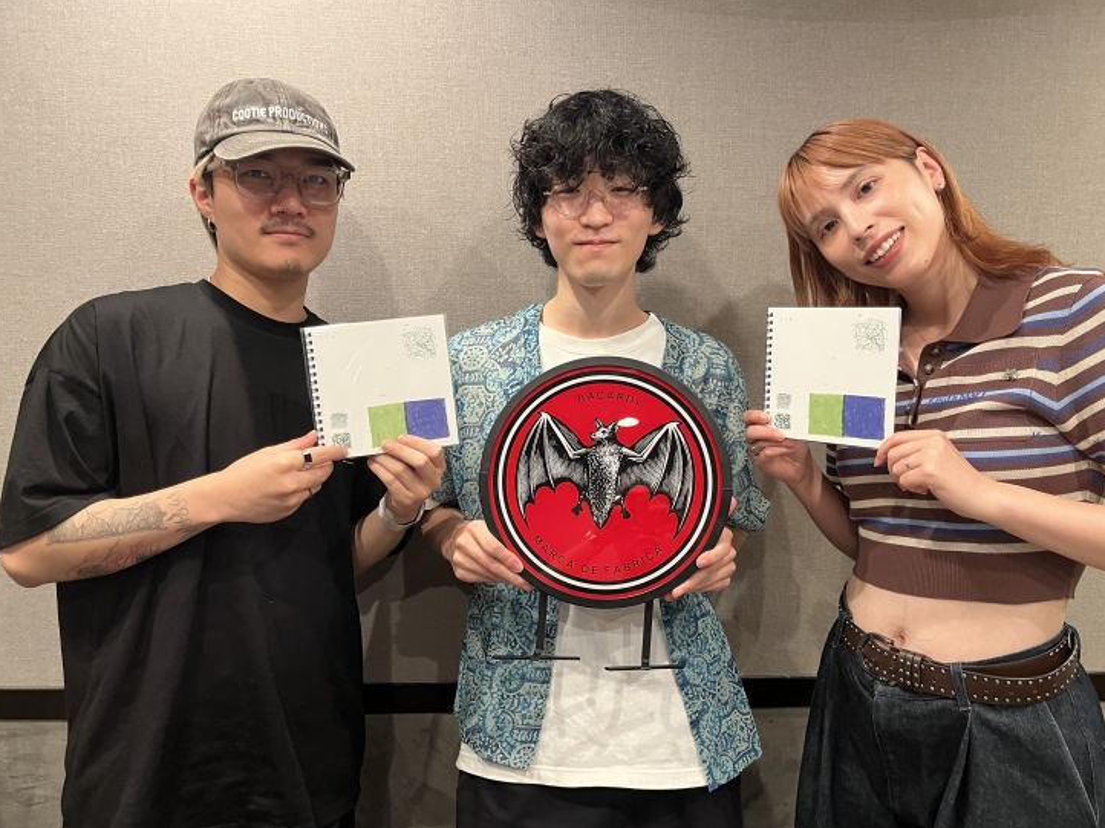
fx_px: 862
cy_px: 422
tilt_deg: -8.9
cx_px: 556
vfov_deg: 51.3
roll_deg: -0.8
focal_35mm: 27
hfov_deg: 65.3
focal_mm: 5.1
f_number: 1.6
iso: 250
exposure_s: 1/50
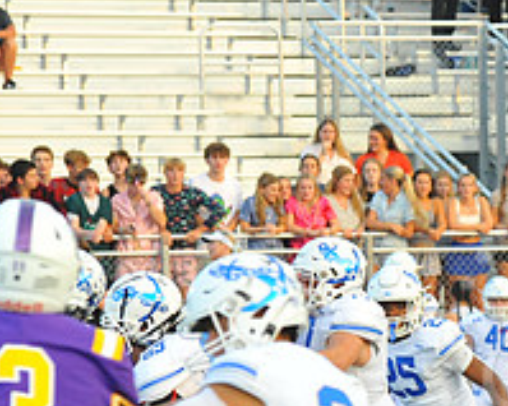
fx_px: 8220
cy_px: 383
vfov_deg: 2.8
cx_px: 682
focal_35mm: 547
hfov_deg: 3.5
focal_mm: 200
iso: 2000
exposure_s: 1/320
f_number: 8
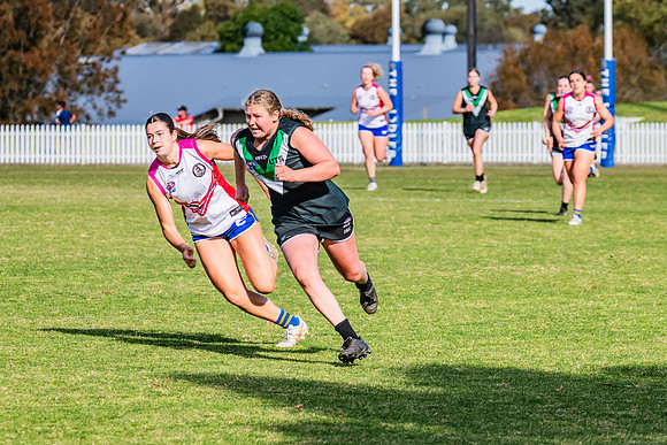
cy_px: 215
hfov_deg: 7.4
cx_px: 268
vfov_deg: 4.9
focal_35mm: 279
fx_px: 5176
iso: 800
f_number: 9
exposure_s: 1/1600
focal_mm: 220
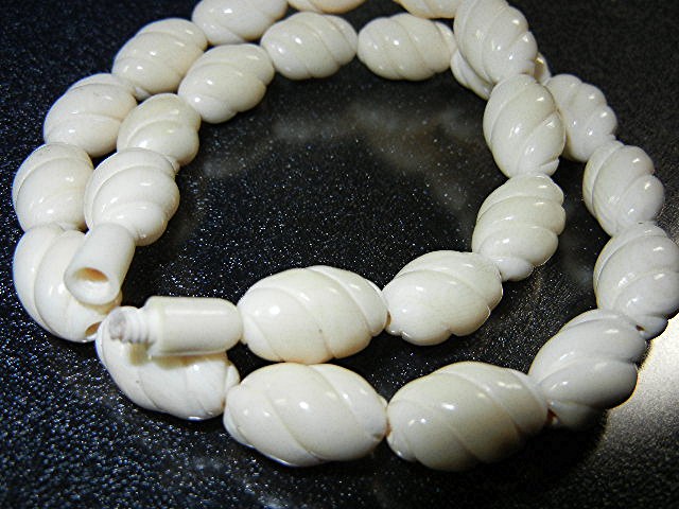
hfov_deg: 54.0
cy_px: 254
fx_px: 667
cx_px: 340
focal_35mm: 34
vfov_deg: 41.8
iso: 160
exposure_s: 1/51.5
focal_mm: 6.2
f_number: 7.2
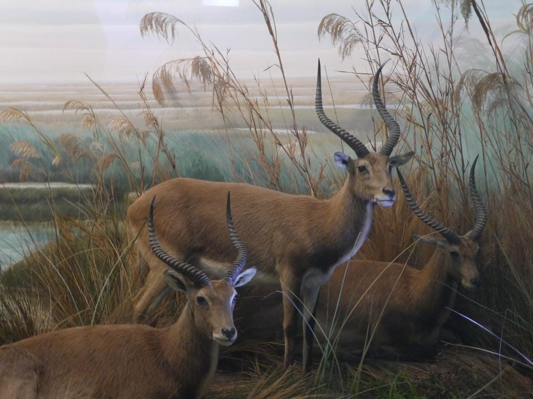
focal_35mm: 60
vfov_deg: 24.4
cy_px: 200
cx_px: 266
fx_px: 924
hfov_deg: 32.2
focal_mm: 30
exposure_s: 1/13
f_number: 5.4
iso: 1600
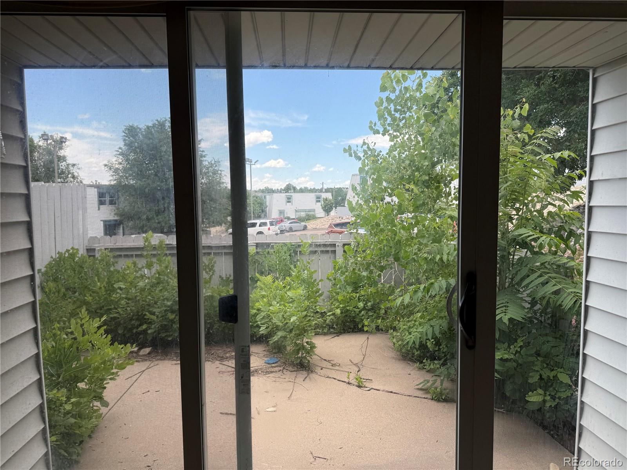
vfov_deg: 56.8
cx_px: 314
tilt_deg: -4.3
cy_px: 235
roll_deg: -0.3
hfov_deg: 71.6
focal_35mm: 24
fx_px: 435
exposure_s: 1/1174
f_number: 1.78
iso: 80
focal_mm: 6.76
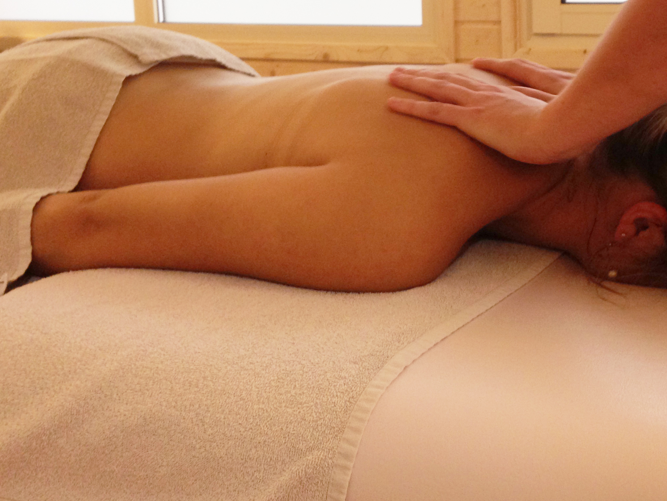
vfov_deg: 27.1
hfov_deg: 35.4
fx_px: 1021
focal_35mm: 53
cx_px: 495
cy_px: 120
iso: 100
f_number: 2.4
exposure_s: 1/20
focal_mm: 4.12
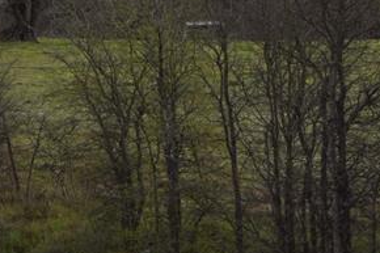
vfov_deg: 5.4
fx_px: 2679
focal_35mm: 254
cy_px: 7
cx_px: 284
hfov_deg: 8.1
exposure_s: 1/200
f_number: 10
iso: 100
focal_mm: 48
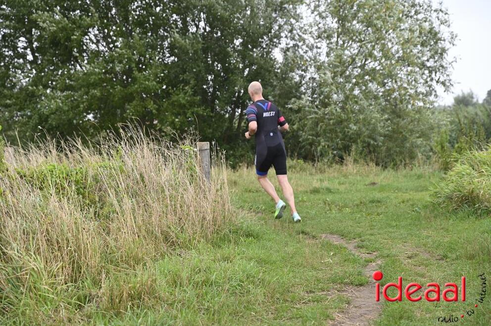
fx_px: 954
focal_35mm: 70
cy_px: 163
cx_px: 246
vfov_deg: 19.4
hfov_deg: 28.9
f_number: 4
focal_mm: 70
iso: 400
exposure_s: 1/320
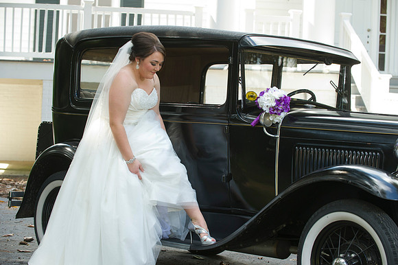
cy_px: 132
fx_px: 994
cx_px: 199
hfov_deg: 22.6
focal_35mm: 90
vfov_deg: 15.2
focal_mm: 90
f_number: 5
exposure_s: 1/80
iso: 320
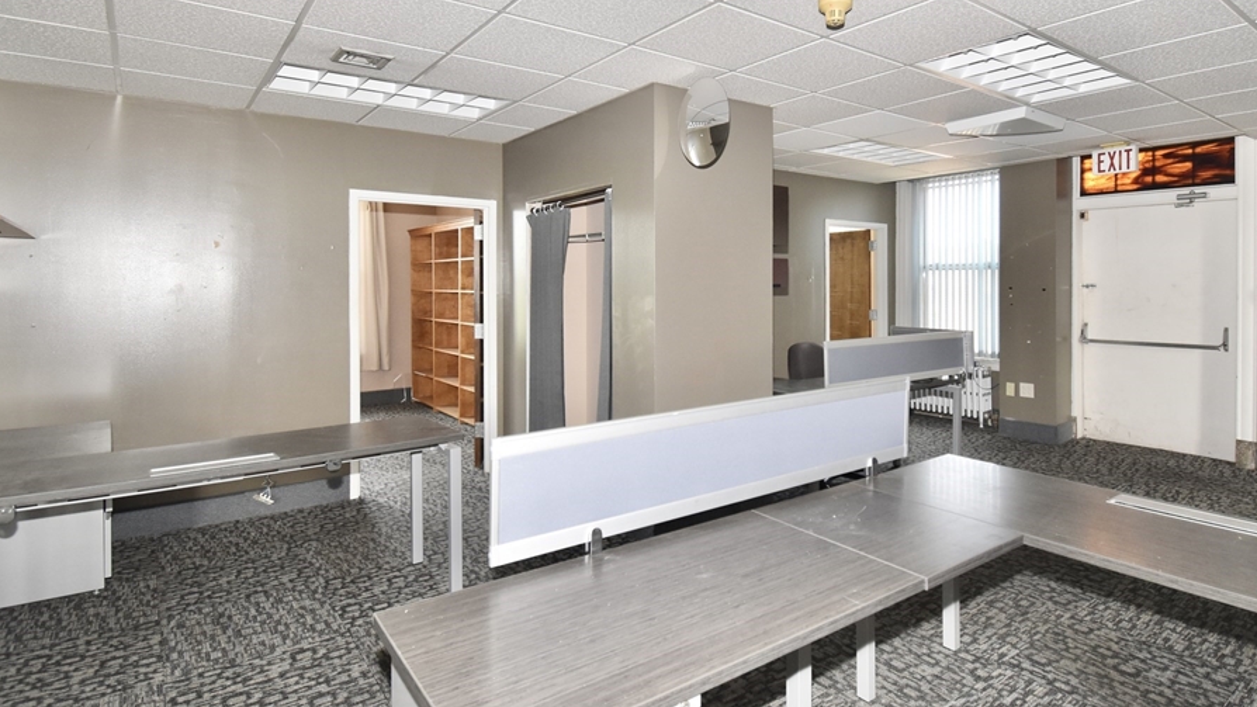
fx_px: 600
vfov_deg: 60.7
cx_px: 714
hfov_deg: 92.1
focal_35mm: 18
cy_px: 301
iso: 800
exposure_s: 1/80
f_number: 4.5
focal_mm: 10
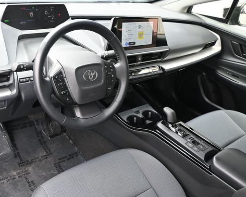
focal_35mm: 34
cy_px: 98
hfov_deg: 52.0
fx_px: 250
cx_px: 95
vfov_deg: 43.0
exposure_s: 1/125
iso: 560
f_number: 3.8
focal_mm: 19.5
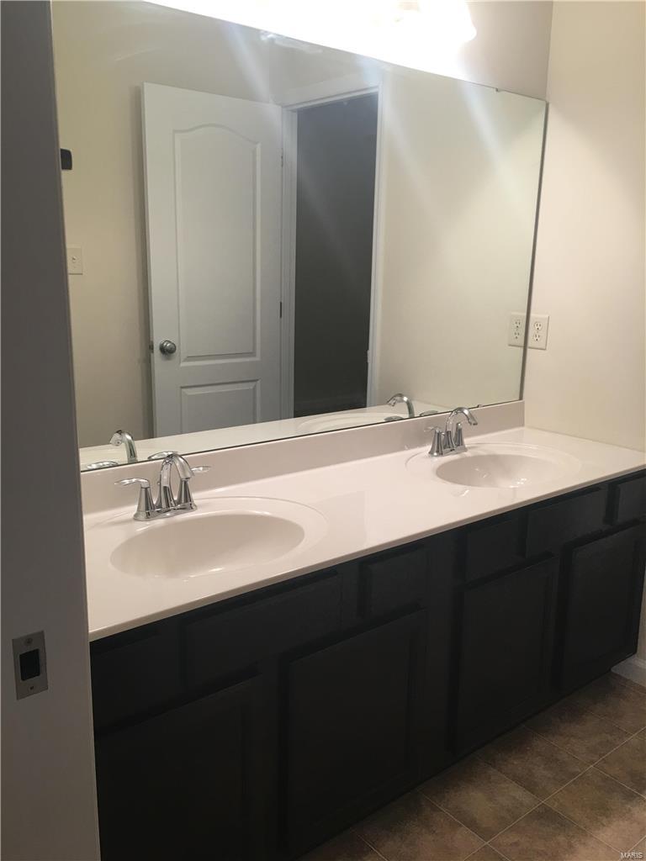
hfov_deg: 48.2
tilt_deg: -12.3
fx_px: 722
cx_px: 323
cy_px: 430
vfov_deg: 61.7
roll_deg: -0.7
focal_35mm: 29
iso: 25
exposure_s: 1/30
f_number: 2.2
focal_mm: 4.15
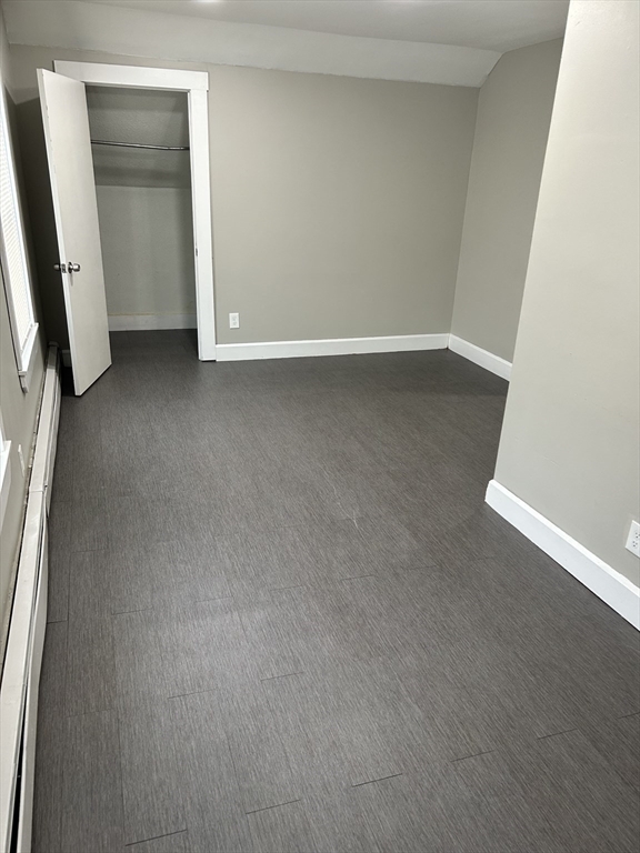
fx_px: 641
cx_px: 320
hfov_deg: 53.1
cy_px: 426
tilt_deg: -21.9
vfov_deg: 67.3
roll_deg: -2.0
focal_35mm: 26
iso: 125
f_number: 1.5
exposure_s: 1/60
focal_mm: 5.7
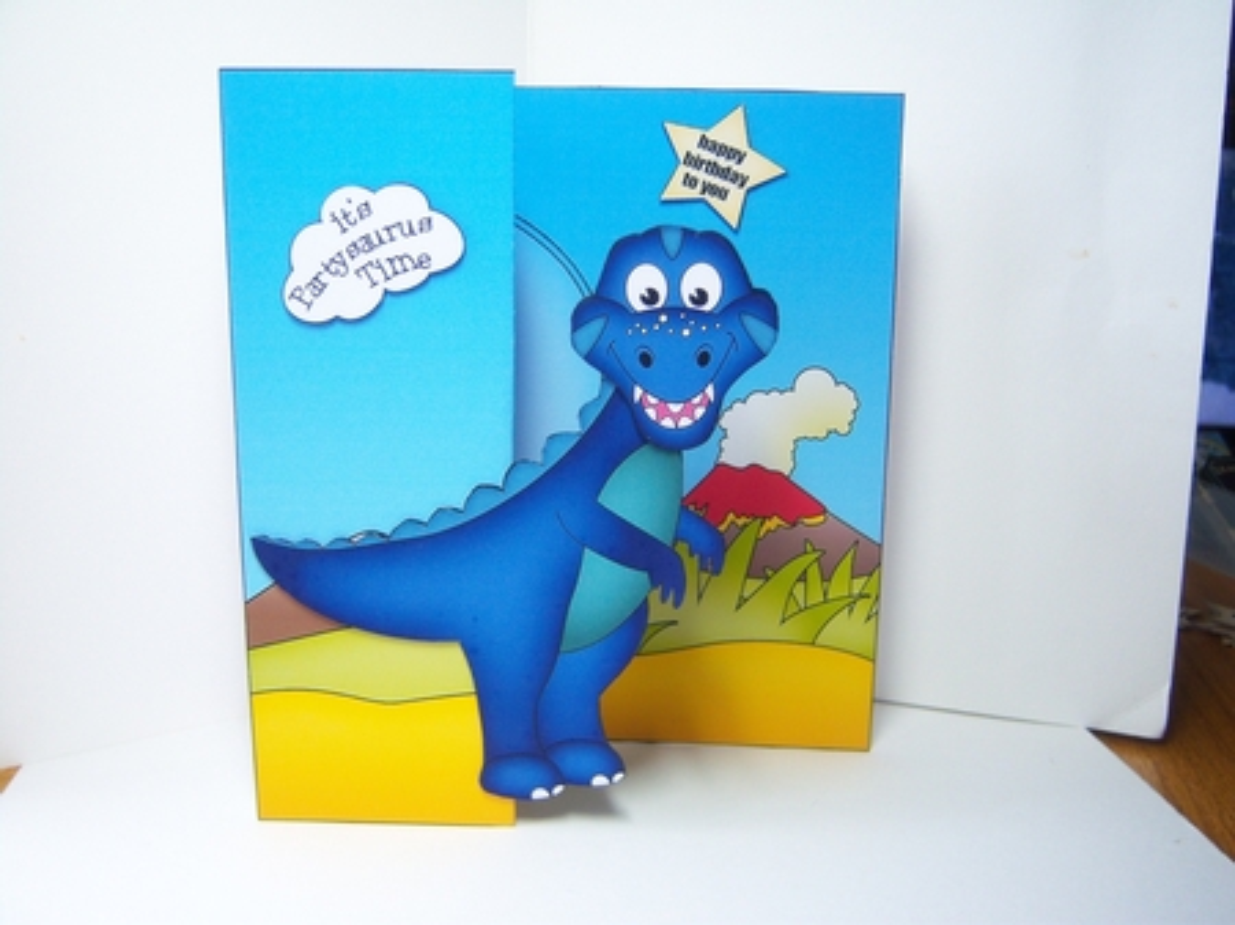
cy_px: 462
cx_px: 618
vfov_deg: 39.6
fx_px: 1284
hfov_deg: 51.4
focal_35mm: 36
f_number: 2.8
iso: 160
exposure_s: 1/60
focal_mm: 7.5
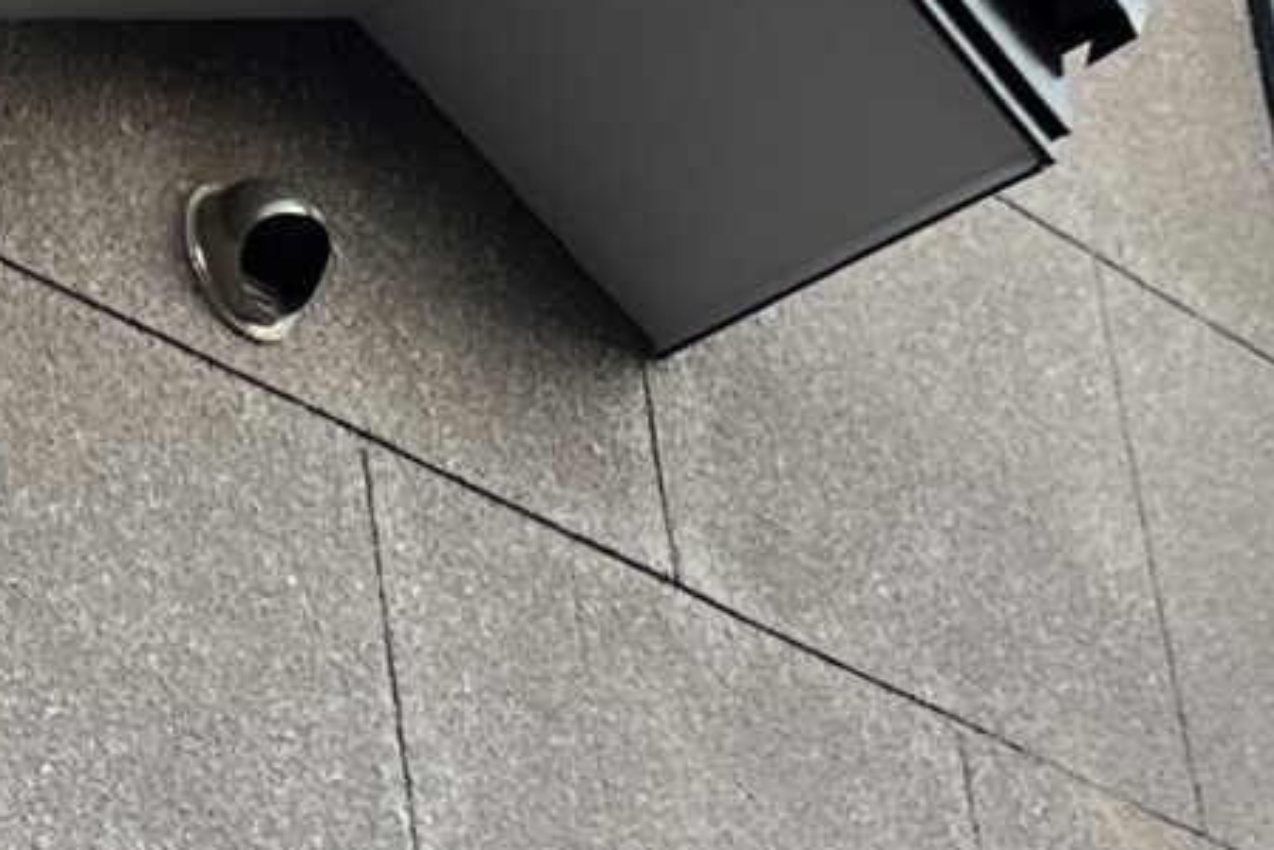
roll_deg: +8.3
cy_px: 1436
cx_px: -354
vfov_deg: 8.6
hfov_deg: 12.9
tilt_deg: +22.8
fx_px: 5449
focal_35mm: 154
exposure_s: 1/254
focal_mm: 5.7
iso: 40
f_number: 1.5
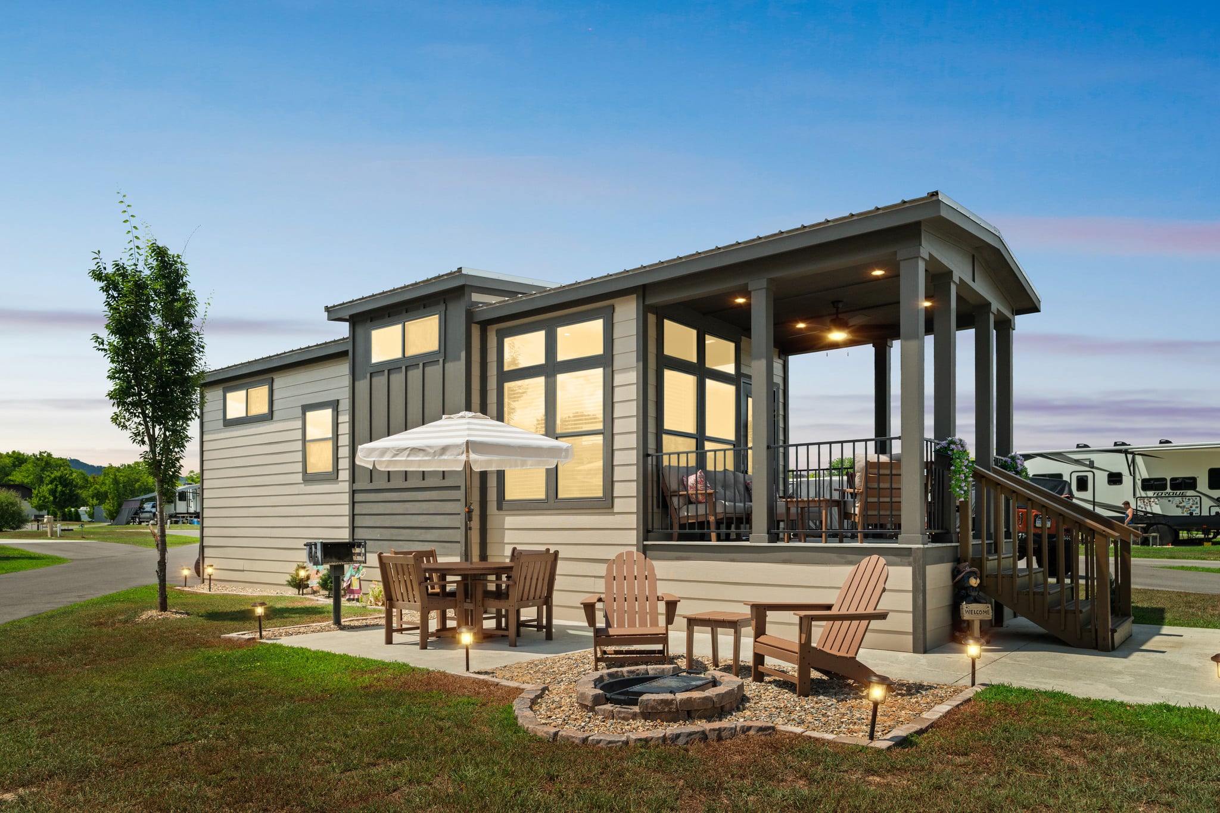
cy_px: 406
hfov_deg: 76.1
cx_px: 610
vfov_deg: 55.1
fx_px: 779
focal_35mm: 23
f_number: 5.6
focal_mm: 23
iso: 320
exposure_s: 1/640
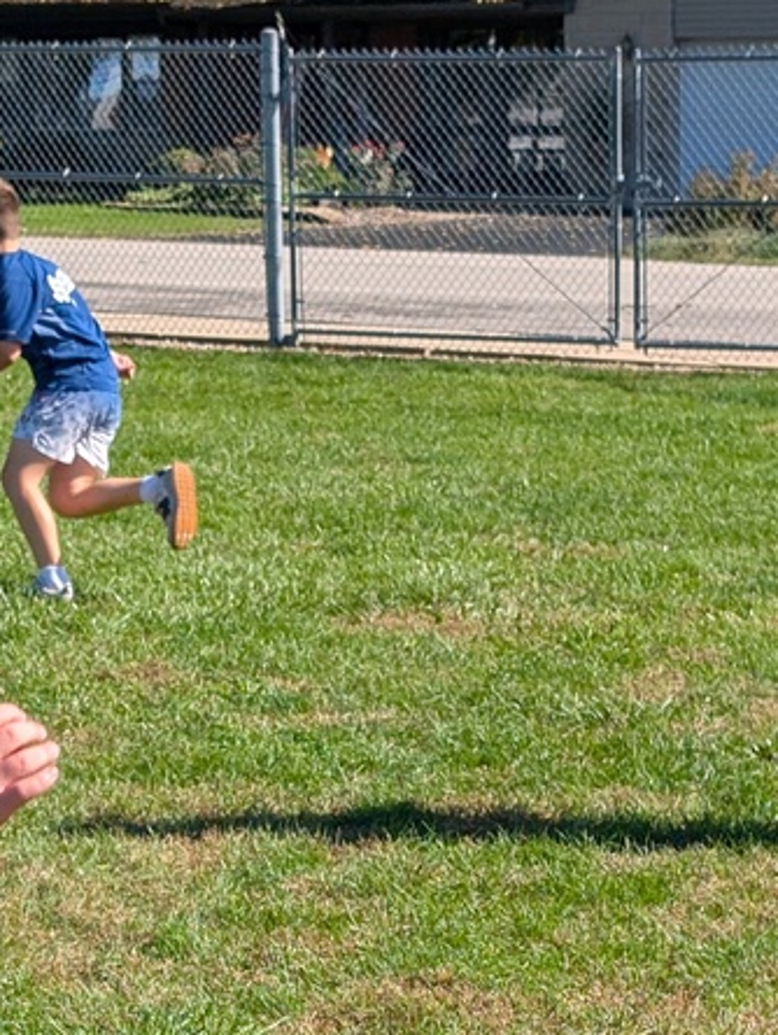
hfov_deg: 13.1
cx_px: 334
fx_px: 3380
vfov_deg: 17.1
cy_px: 998
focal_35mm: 113
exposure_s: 1/1244
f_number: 1.68
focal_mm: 6.9
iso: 26
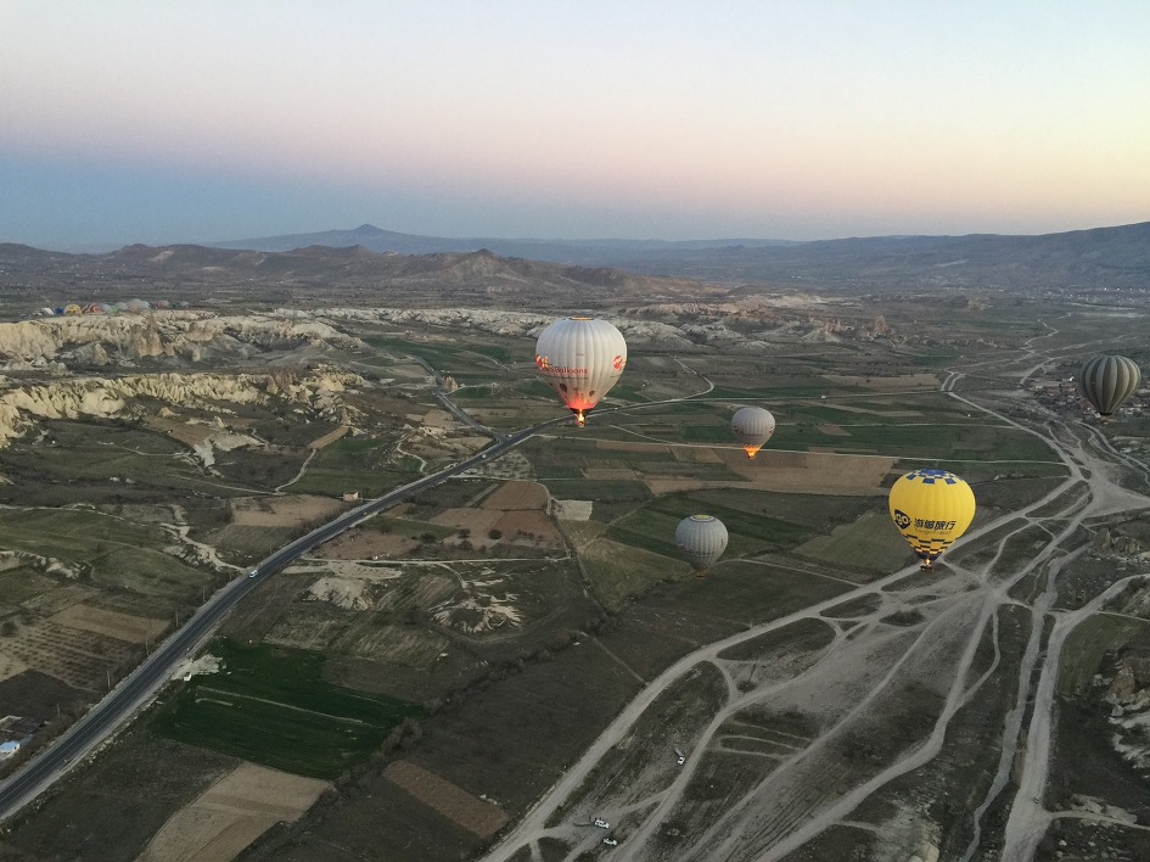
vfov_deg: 48.2
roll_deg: -1.2
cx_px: 575
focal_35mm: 29
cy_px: 431
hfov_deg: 61.7
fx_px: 963
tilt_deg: -12.1
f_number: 2.2
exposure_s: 1/33
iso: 64
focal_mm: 4.15
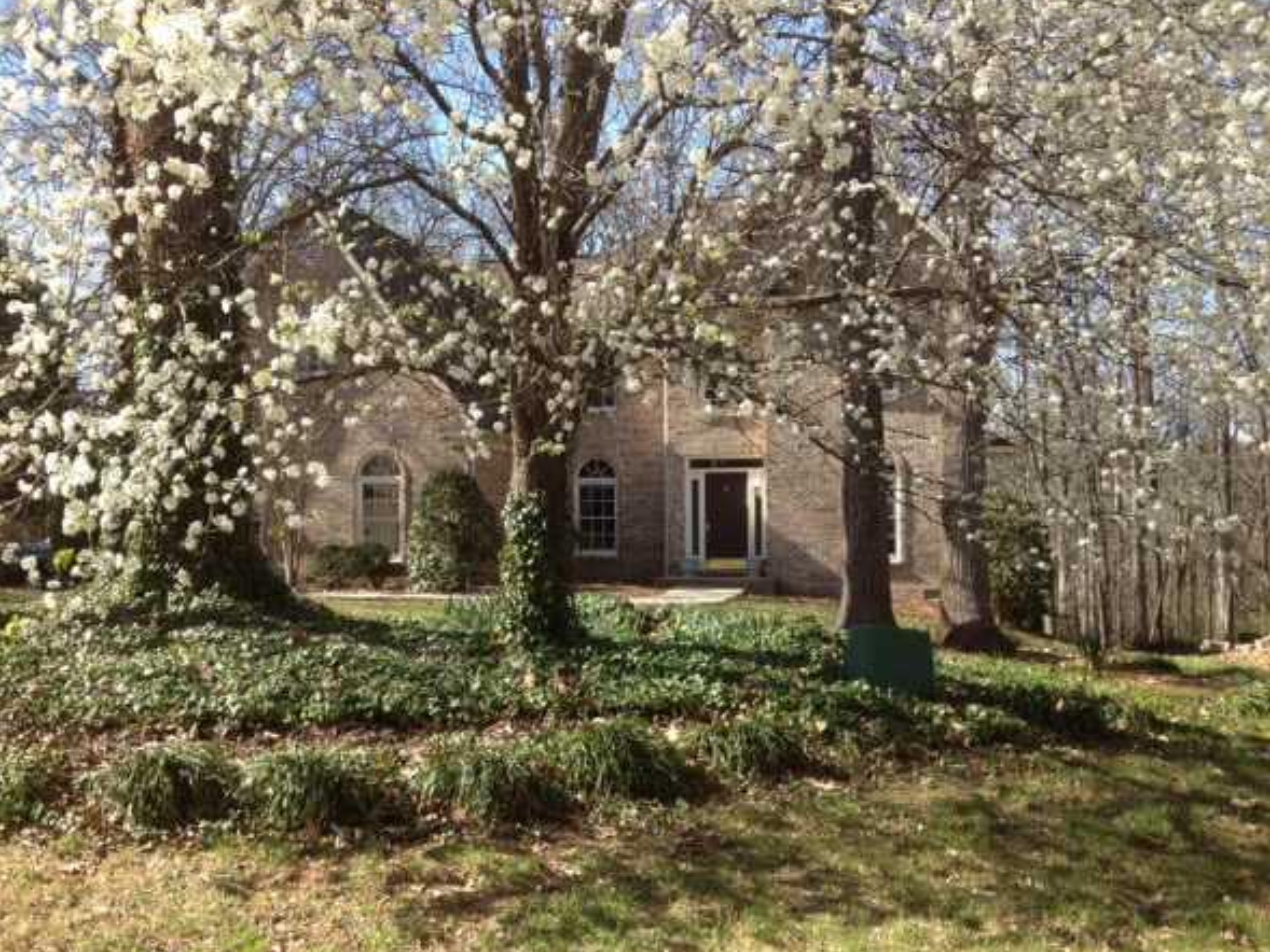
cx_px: 582
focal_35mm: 38
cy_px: 491
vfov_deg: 37.7
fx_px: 1394
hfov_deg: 48.9
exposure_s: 1/642
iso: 80
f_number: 2.4
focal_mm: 4.28
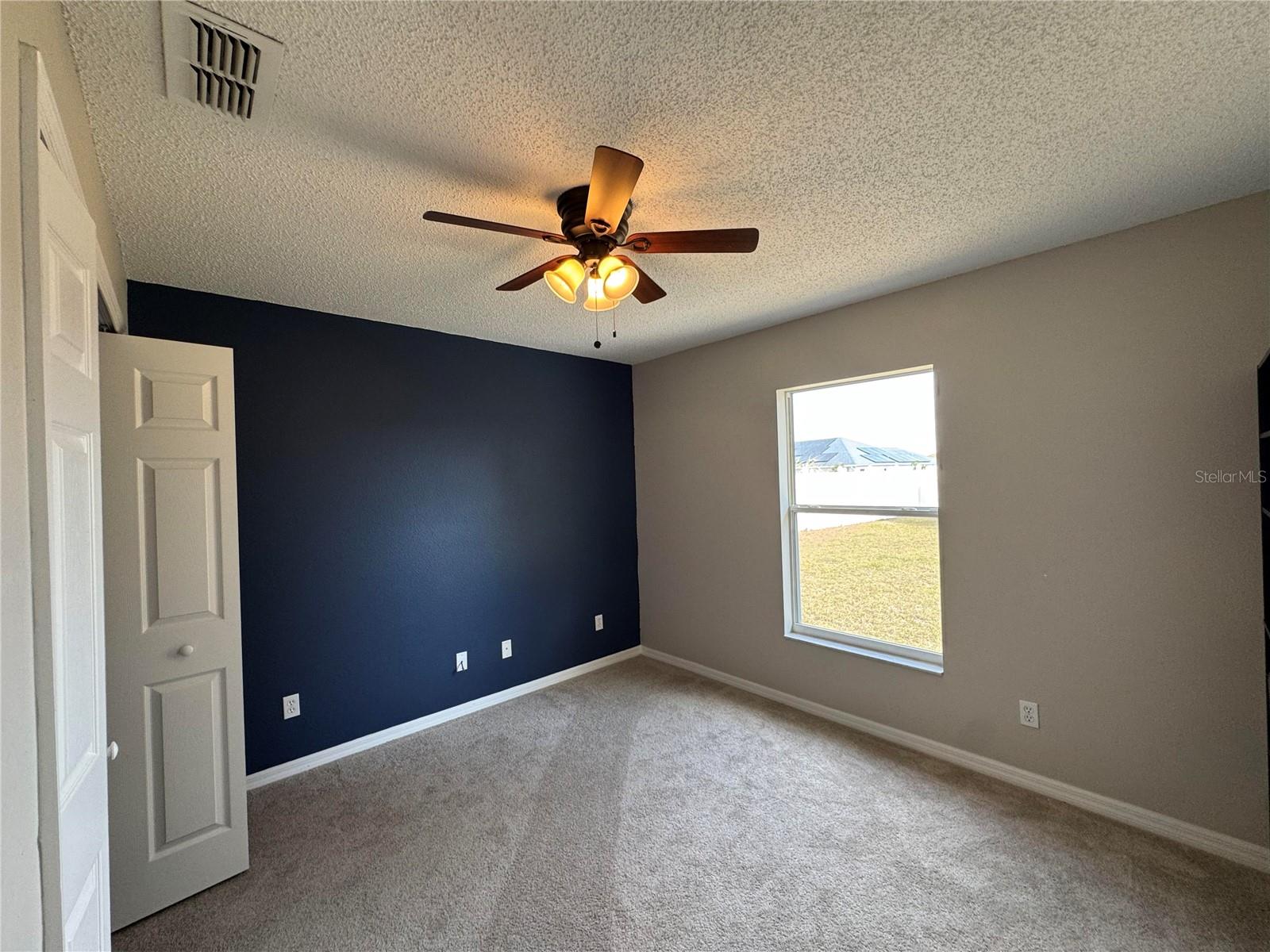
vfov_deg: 85.7
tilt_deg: -0.8
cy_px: 476
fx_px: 514
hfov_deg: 102.1
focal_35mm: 14
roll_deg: +1.5
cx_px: 635
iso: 125
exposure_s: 1/120
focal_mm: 2.22
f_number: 2.2
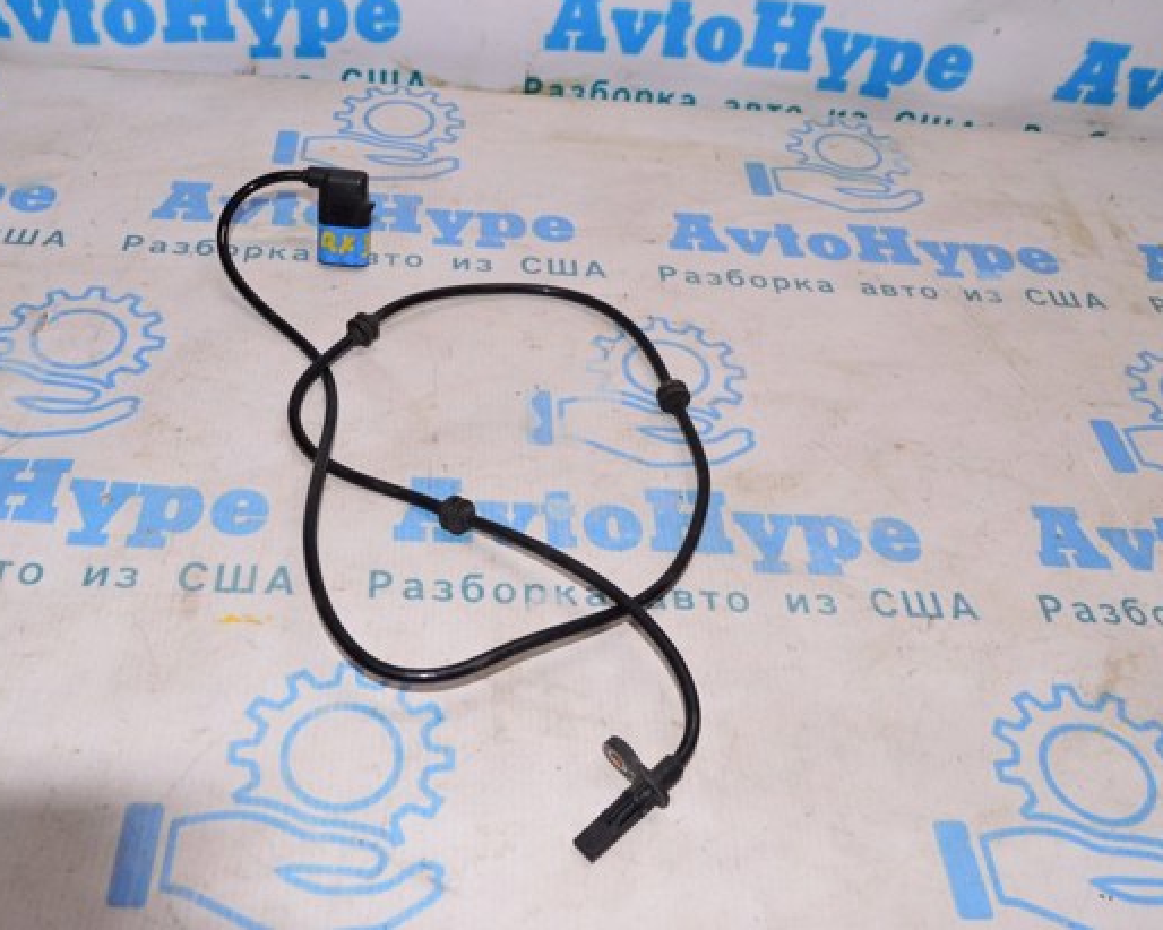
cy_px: 451
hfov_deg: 51.4
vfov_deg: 42.2
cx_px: 514
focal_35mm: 35
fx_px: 1204
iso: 1600
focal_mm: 20
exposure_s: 1/200
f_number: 8
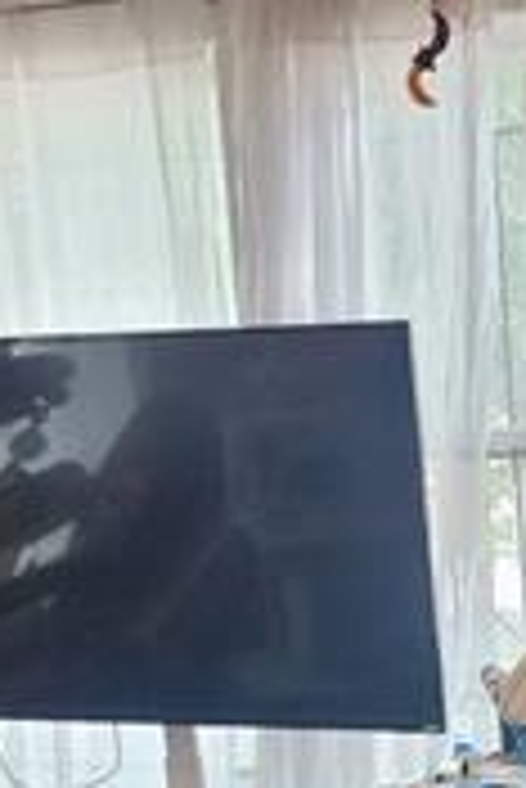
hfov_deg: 13.0
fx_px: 2297
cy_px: 648
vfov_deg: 19.2
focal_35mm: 105
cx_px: 479
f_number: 1.8
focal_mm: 6.4
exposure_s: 1/120
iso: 320
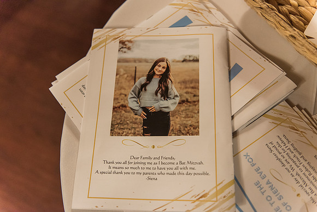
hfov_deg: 53.1
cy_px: 106
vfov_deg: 36.9
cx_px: 158
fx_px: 317
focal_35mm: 36
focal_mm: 36
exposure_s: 1/60
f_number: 2.8
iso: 2500
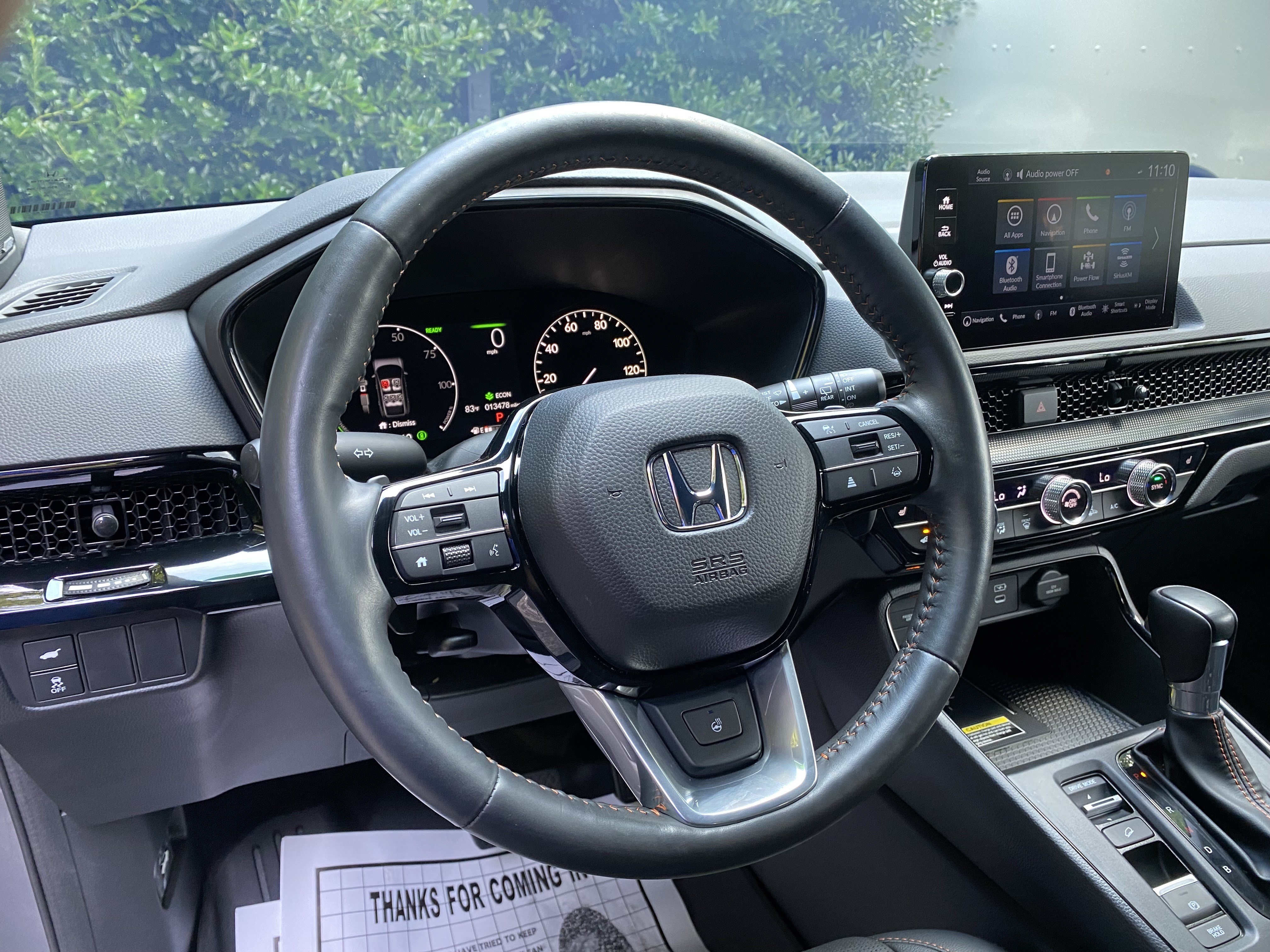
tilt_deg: -21.4
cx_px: 635
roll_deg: -1.1
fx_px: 954
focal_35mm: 26
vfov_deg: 53.1
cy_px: 476
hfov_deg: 67.3
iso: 160
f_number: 1.8
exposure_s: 1/60
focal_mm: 4.25
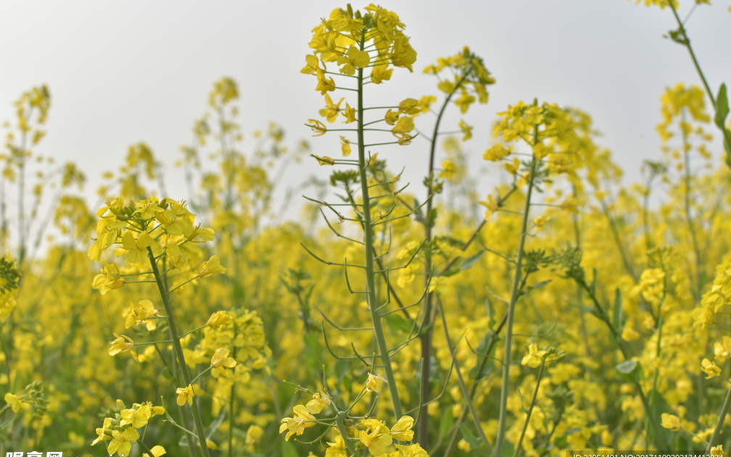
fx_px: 1086
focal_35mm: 55
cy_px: 224
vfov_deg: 23.8
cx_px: 366
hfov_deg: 37.2
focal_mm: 35
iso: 100
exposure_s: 1/640
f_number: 5.6
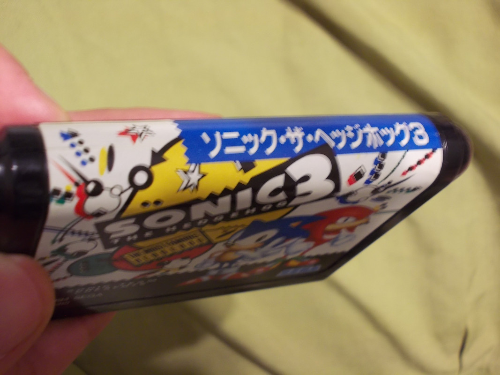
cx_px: 250
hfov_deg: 37.5
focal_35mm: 51
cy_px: 188
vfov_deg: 28.6
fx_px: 737
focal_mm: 7.2
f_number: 3.6
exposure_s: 1/3
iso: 200
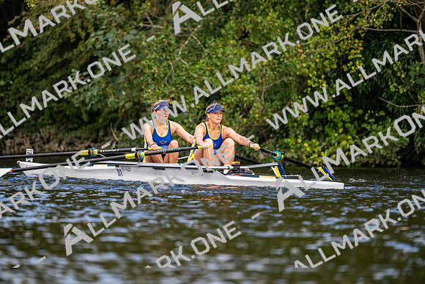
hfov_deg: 5.1
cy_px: 142
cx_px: 212
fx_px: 4726
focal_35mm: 400
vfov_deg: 3.4
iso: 800
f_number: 4.5
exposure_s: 1/2000
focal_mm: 400
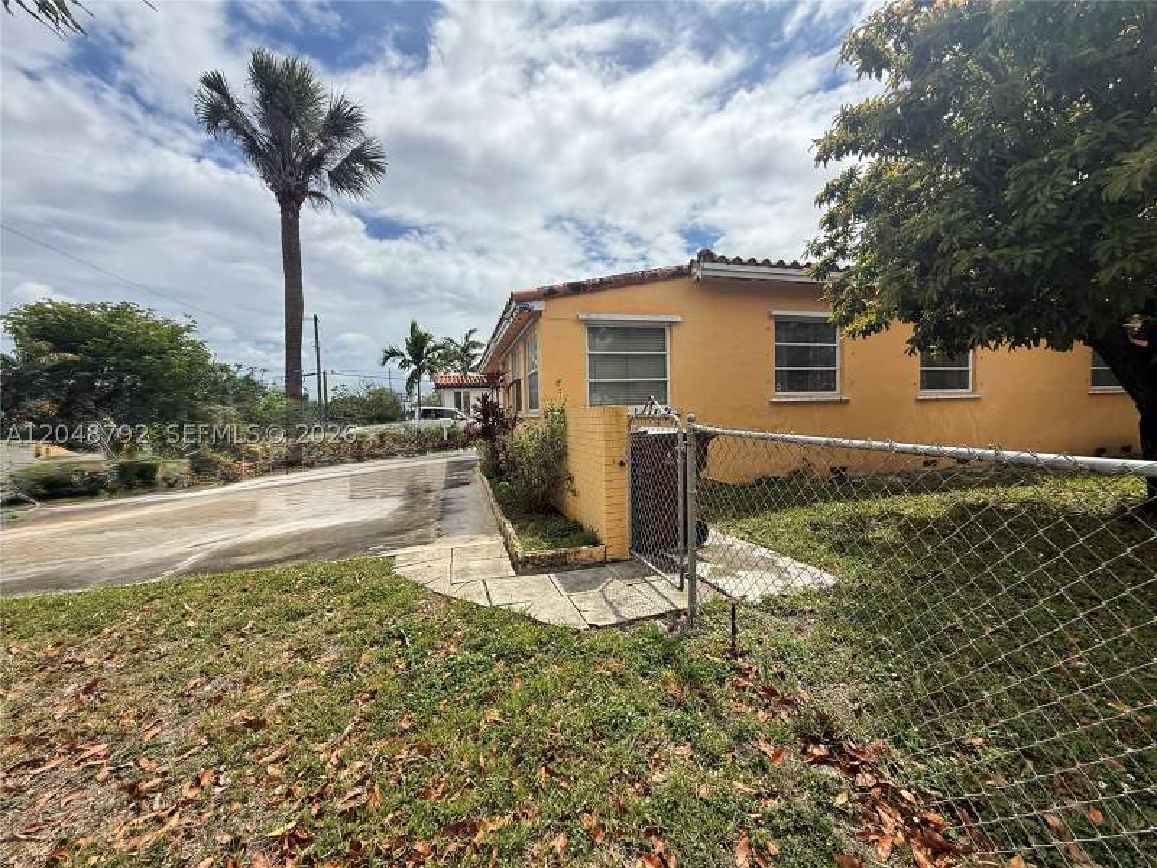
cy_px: 434
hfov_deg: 102.1
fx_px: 468
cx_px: 578
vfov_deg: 85.7
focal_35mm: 14
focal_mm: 2.22
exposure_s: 1/3891
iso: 50
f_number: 2.2
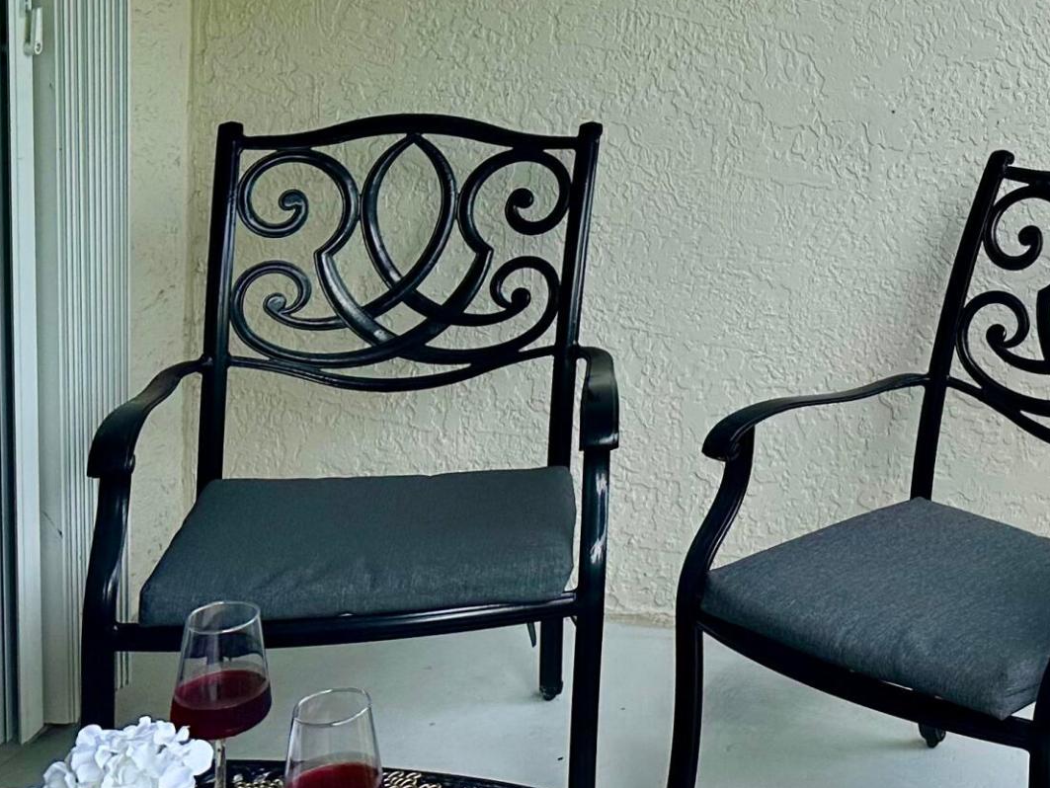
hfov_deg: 26.6
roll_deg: -3.1
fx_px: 1972
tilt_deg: -2.8
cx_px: 1242
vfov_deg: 21.1
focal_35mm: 65
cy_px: -142
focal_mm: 6.86
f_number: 1.78
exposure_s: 1/2110
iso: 80
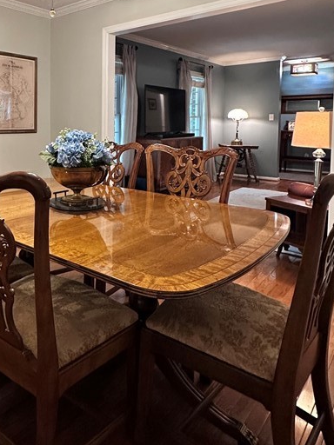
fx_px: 360
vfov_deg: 61.5
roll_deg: -0.7
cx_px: 62
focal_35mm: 28
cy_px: 140
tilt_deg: -2.3
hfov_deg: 46.8
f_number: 2.2
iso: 640
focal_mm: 2.22
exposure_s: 1/60
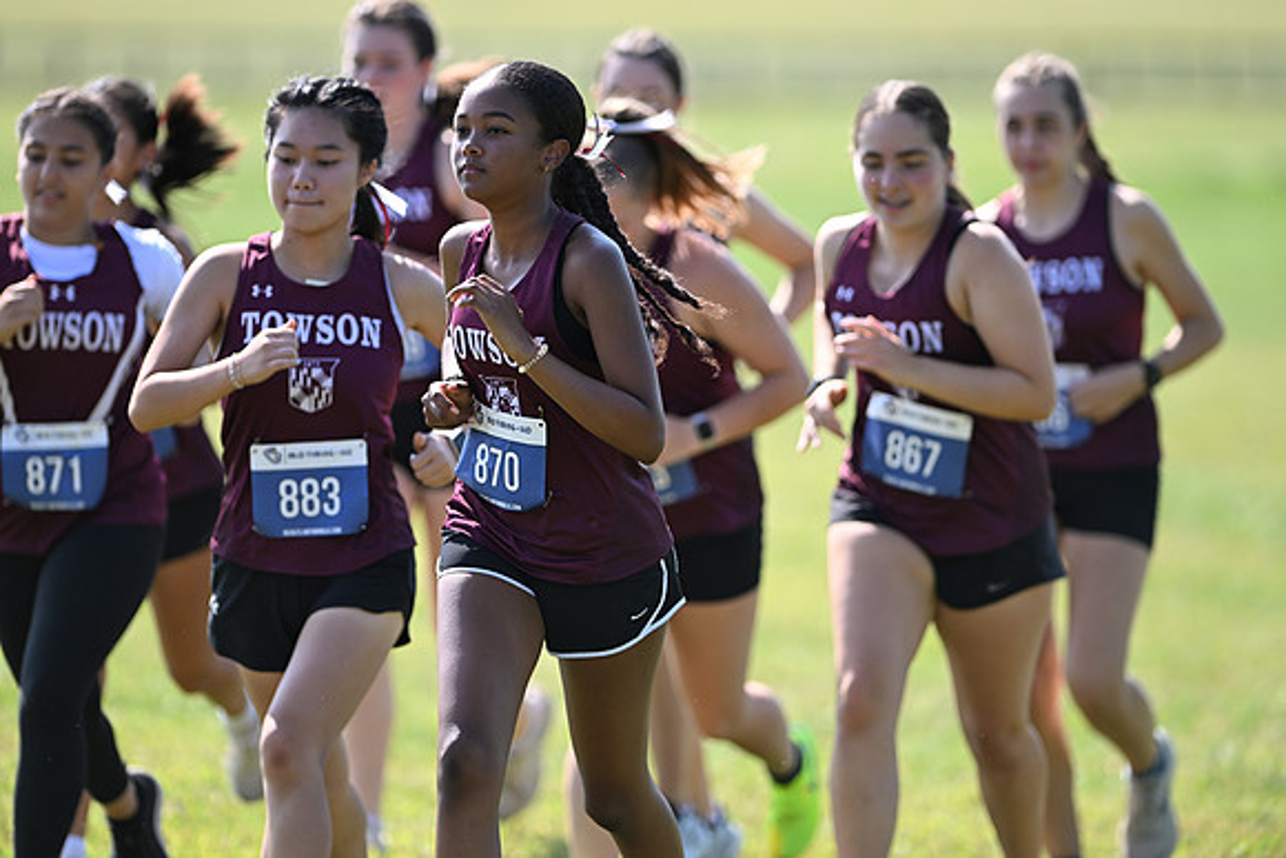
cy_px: 429
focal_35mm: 300
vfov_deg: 4.6
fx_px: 10719
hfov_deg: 6.9
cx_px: 643
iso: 250
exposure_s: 1/1600
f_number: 2.8
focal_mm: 300
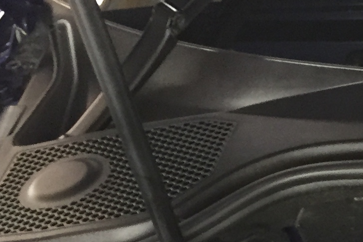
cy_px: 442
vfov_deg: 9.6
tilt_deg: -38.1
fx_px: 1361
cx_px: 662
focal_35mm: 135
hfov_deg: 13.5
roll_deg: +2.5
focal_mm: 4.15
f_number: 2.2
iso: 125
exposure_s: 1/30
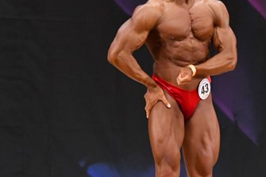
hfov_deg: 3.3
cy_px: 99
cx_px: 224
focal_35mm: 625
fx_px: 4616
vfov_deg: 2.2
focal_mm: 180
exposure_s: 1/400
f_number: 5.6
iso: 3200
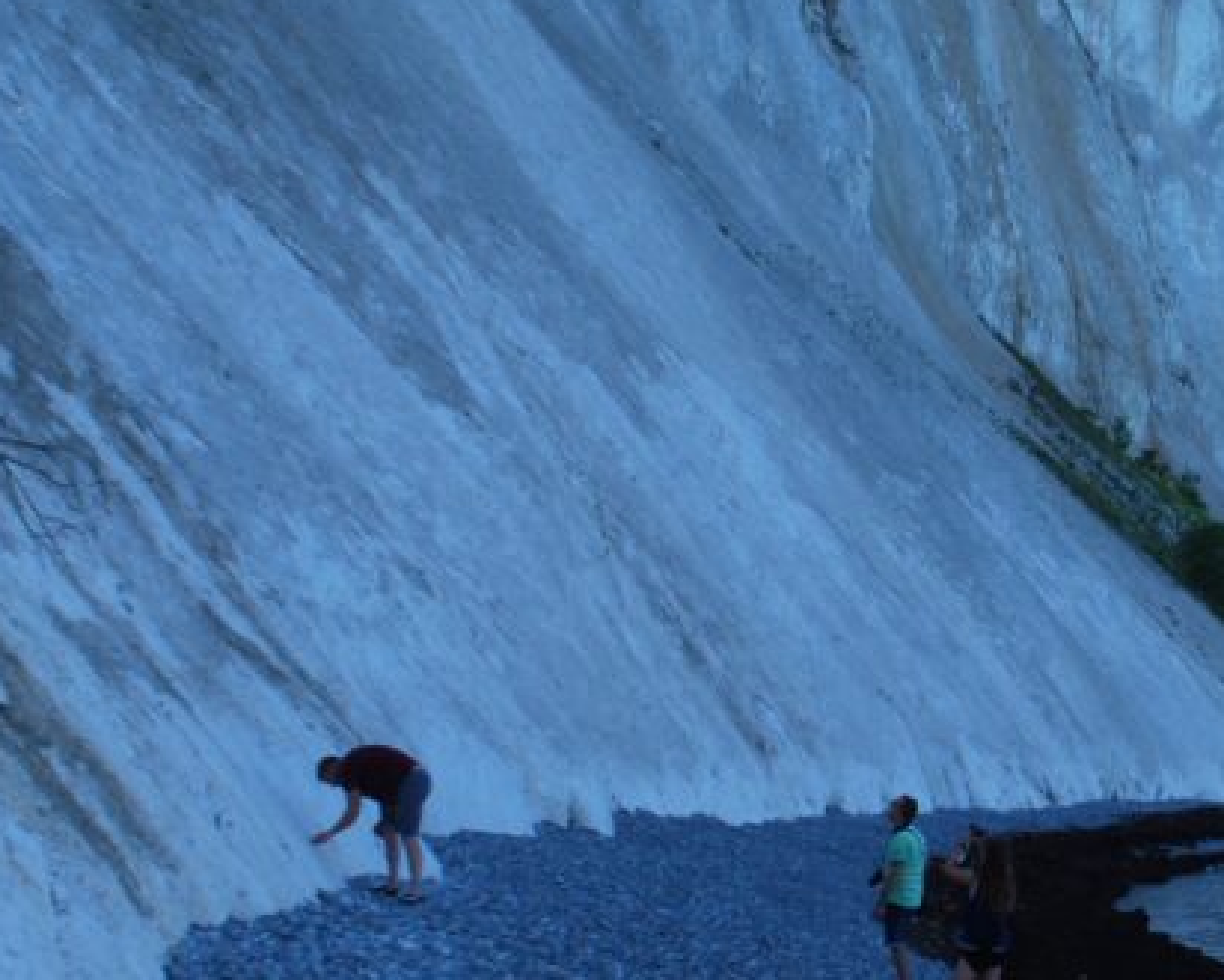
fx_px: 2283
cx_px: 1064
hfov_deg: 29.0
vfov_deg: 24.2
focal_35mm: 63
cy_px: 527
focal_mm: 18
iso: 100
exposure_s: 1/100
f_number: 8
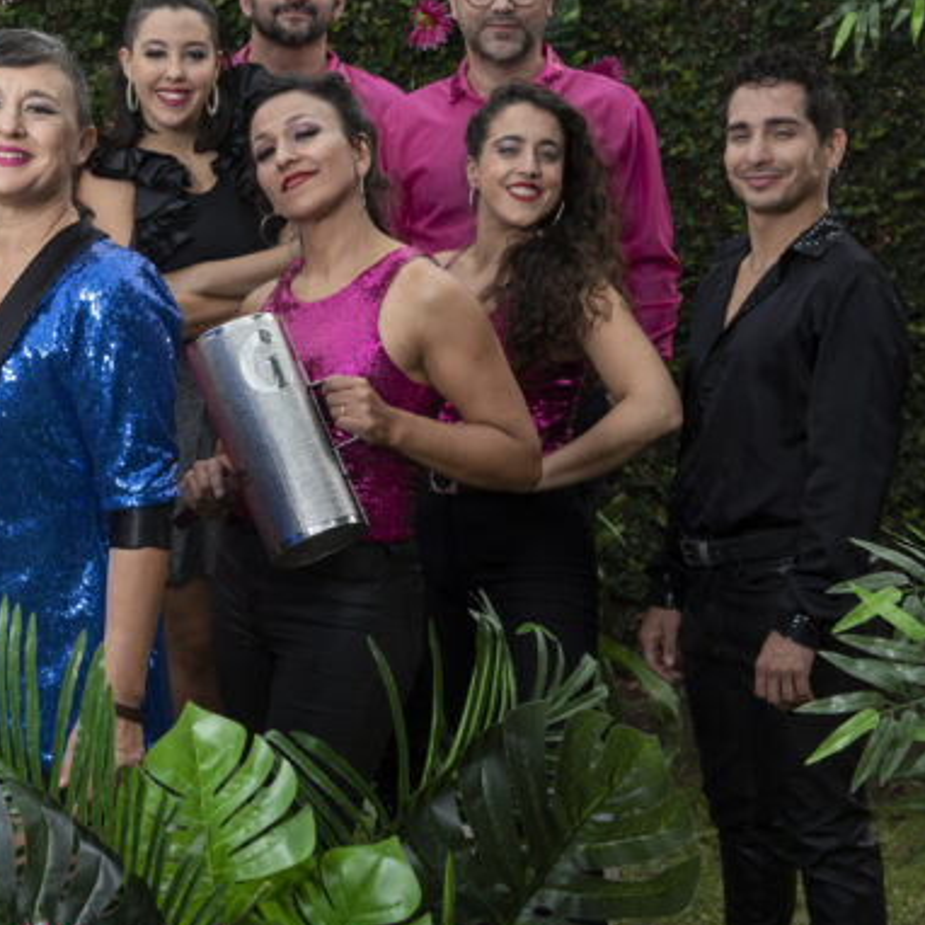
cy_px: 343
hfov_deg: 19.0
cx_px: 2
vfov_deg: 19.5
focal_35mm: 89
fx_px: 2691
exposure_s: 1/200
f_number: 7.1
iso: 200
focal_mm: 52
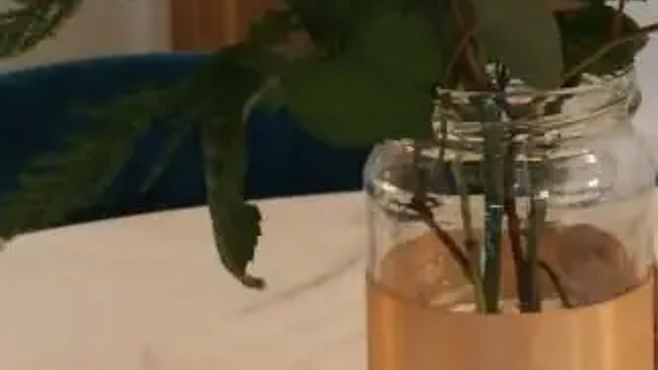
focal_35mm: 100
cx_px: 593
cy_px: -41
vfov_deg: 11.9
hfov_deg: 20.9
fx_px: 1744
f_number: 2.2
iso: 200
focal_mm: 4.15
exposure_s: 1/33
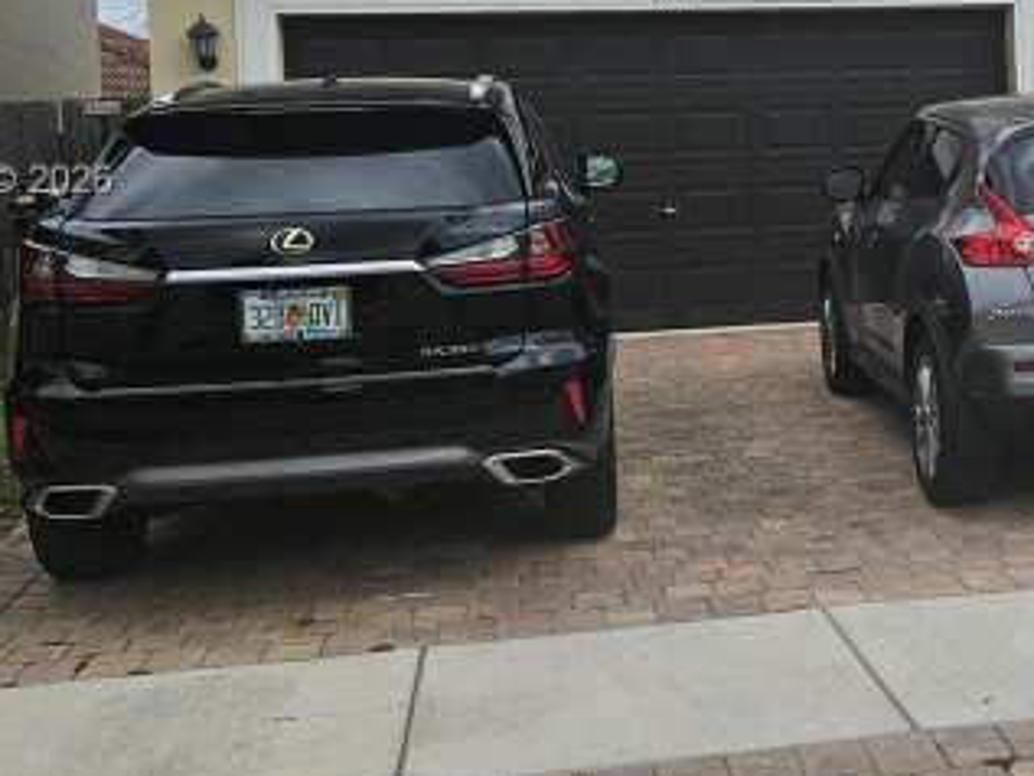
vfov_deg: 24.9
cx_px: 910
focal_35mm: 58
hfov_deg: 31.8
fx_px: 1733
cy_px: 183
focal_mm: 5.4
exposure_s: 1/2099
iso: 25
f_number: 1.8
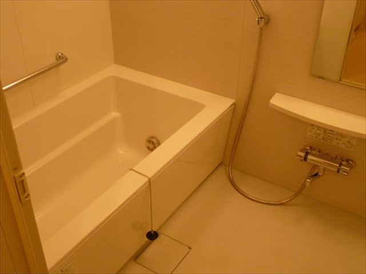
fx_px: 433
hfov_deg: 45.8
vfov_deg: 35.1
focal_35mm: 41
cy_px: 137
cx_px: 183
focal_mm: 7.3
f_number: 3.7
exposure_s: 1/30
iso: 400
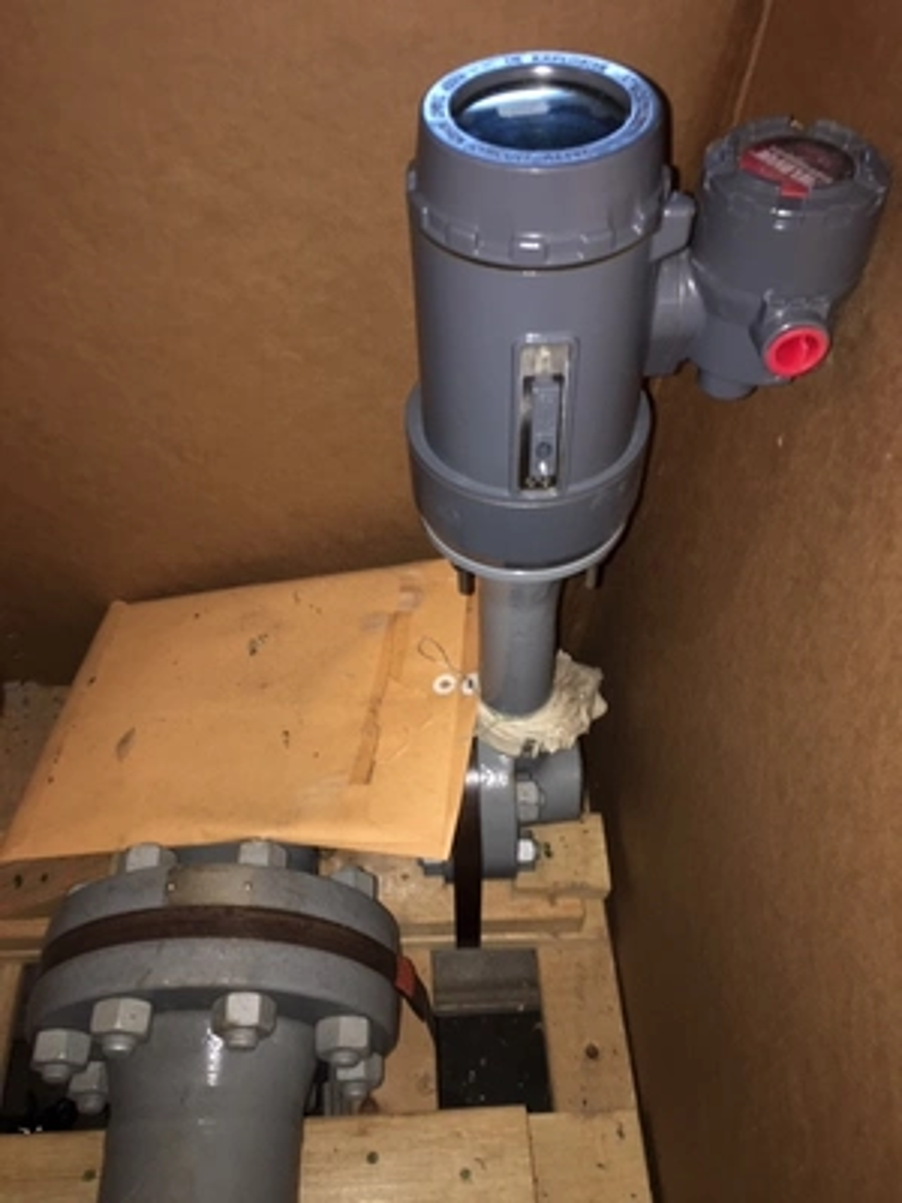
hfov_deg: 48.2
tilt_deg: -51.3
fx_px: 1008
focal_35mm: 29
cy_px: 602
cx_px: 451
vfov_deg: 61.7
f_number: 2.2
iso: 64
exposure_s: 1/16
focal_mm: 4.15
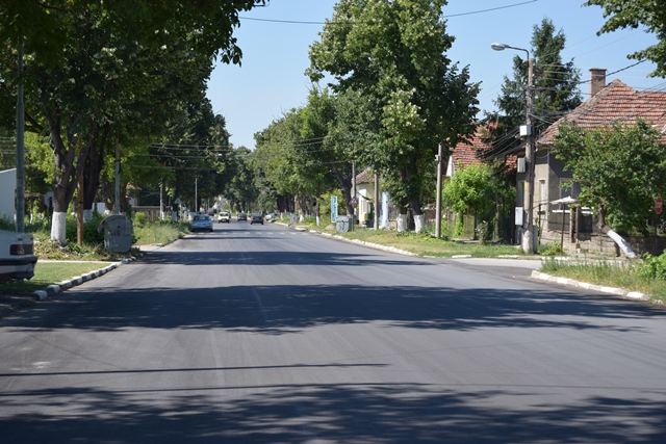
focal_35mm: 82
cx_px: 333
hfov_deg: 24.6
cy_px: 222
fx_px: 1526
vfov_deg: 16.6
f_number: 5.6
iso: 200
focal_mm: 55
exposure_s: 1/640
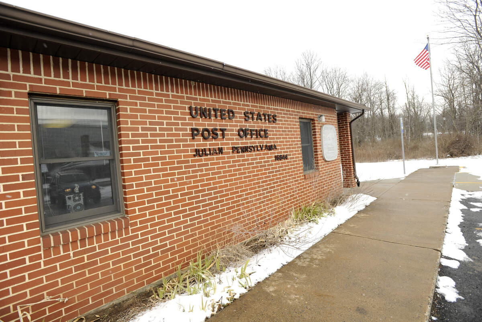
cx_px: 241
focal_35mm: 17
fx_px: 228
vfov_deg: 70.6
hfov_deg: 93.2
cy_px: 161
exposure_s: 1/320
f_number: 5
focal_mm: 17
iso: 200
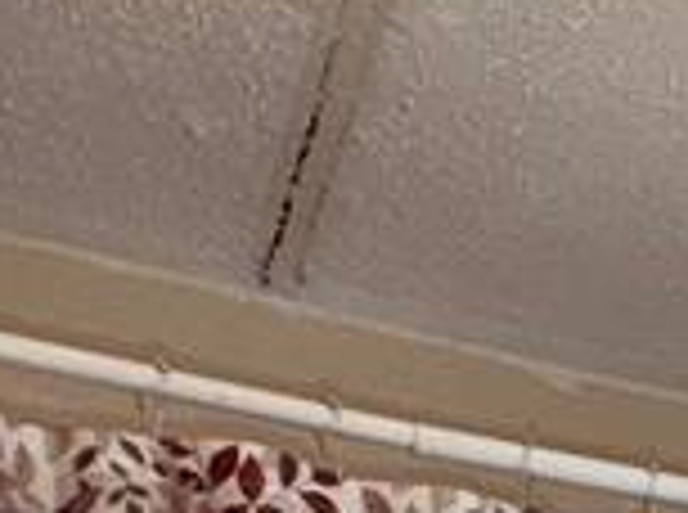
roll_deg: +0.0
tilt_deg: +3.0
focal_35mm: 94
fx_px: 1864
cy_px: 1094
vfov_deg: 13.1
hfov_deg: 17.4
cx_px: 1205
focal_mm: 2.22
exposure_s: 1/60
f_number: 2.2
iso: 32
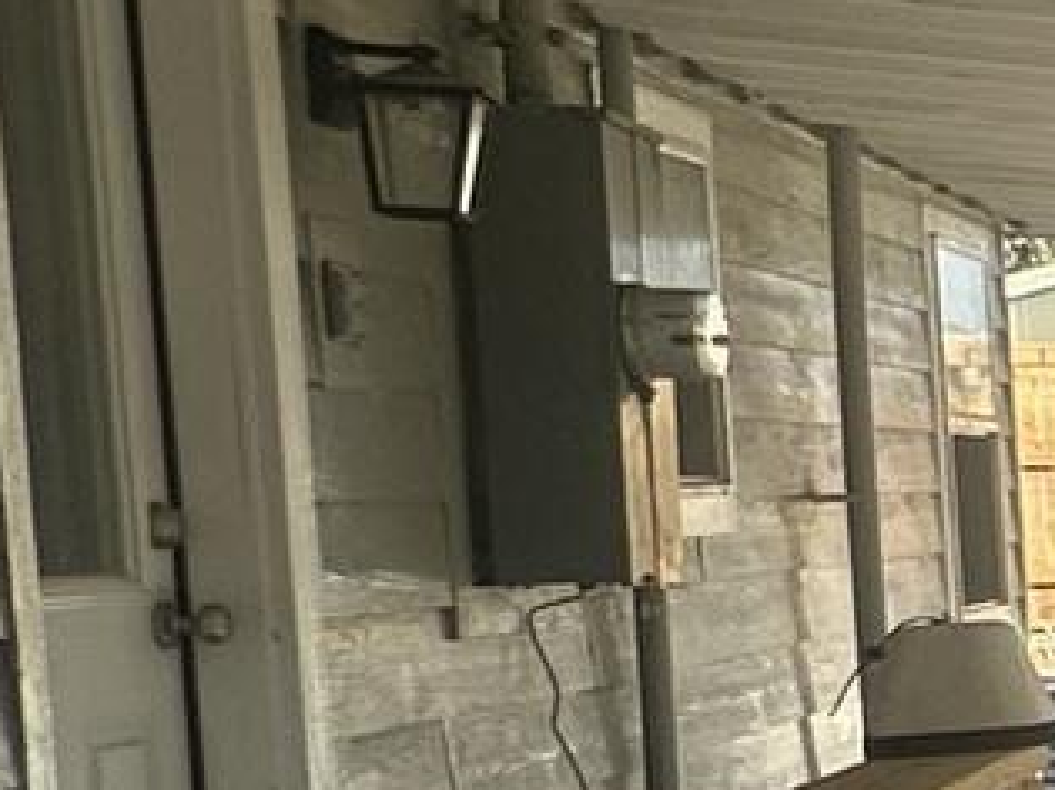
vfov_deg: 16.1
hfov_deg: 10.5
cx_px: 3420
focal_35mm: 91
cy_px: 609
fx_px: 2772
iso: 40
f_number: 2.2
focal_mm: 2.22
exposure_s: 1/1114
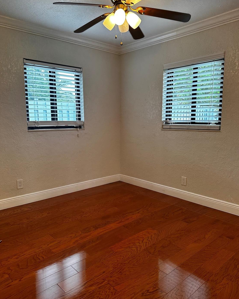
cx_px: 123
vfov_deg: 66.0
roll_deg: +0.5
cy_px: 154
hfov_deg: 54.9
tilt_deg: -6.3
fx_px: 230
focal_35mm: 26
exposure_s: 1/120
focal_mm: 6.86
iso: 160
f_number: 1.78
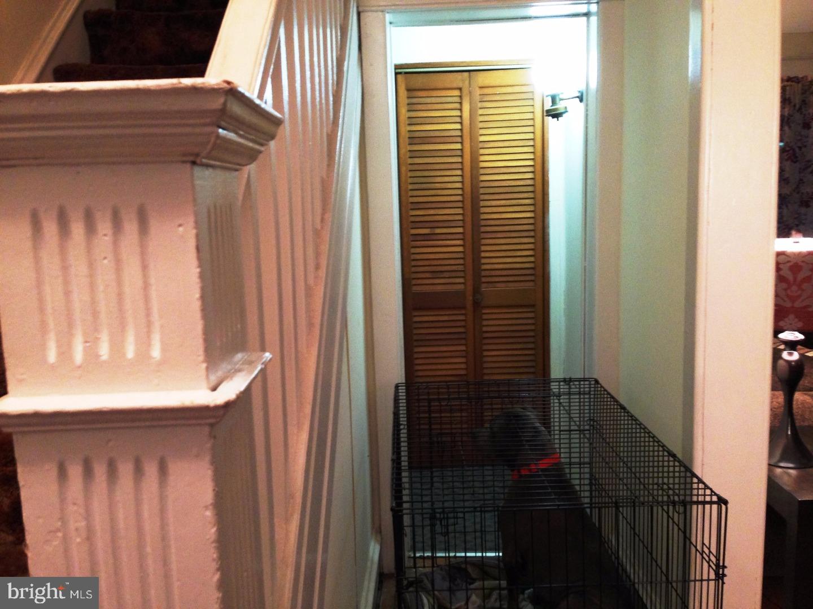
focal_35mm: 33
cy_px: 304
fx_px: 775
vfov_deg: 42.9
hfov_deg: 55.4
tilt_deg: -7.7
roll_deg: +2.6
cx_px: 406
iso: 200
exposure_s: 1/20
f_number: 2.4
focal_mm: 4.12
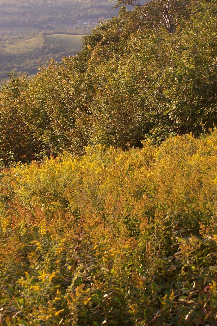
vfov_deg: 23.6
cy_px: 163
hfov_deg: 15.9
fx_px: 777
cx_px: 98
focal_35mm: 86
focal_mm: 13.7
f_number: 3.2
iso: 80
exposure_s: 1/125
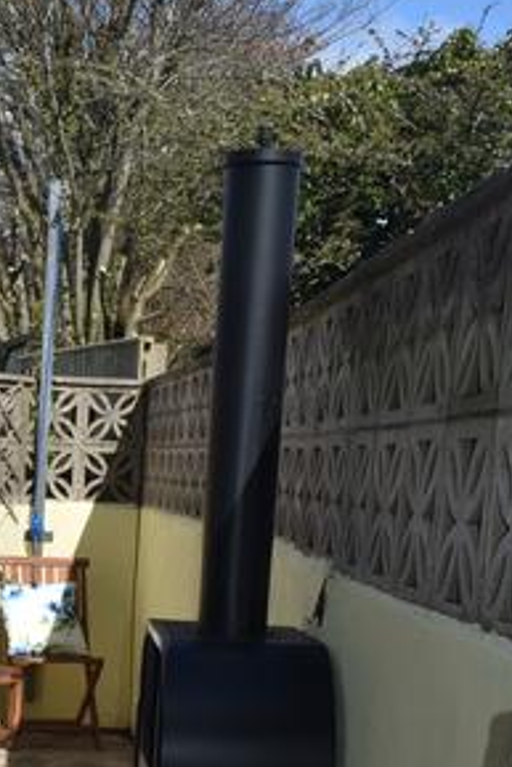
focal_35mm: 70
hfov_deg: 18.6
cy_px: 703
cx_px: -69
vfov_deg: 27.7
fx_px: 1491
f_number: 13
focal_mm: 18
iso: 100
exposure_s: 1/200
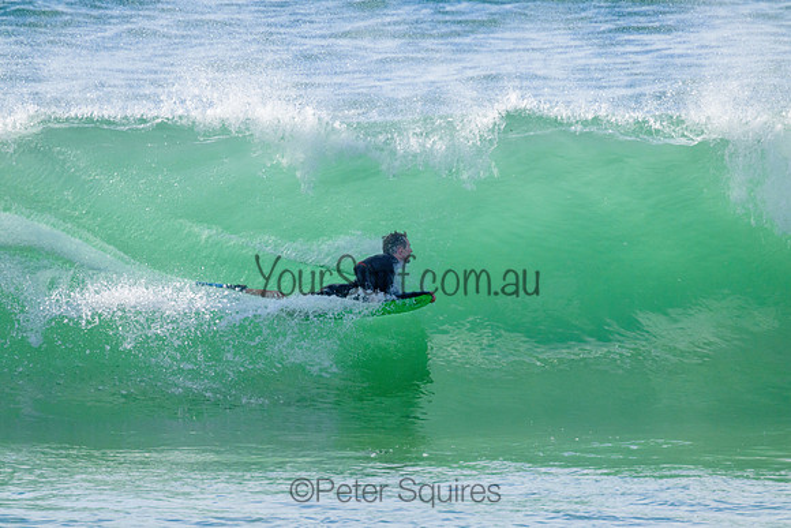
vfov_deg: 1.7
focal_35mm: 800
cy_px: 264
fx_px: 17581
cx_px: 396
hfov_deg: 2.6
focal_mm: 800
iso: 1250
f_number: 11
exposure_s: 1/2000
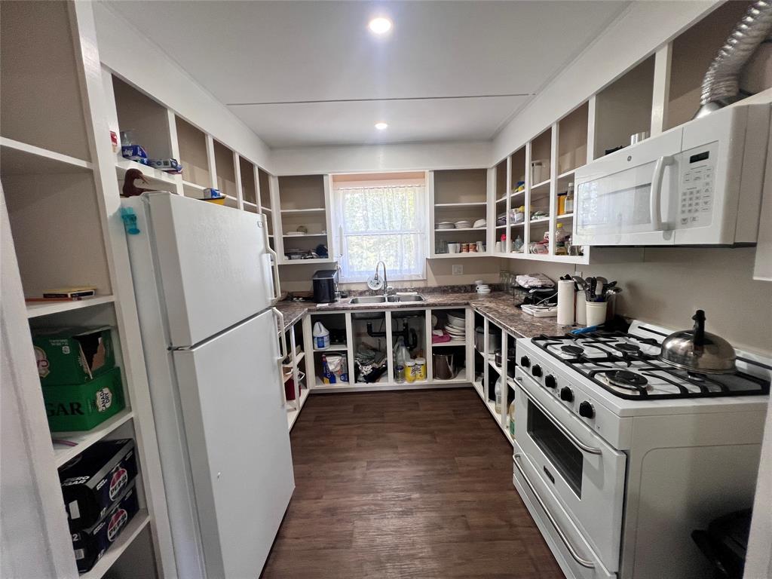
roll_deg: +2.3
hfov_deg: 106.2
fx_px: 290
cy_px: 290
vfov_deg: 89.9
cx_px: 386
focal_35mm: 13
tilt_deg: -7.5
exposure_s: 1/120
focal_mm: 1.57
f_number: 1.8
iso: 160
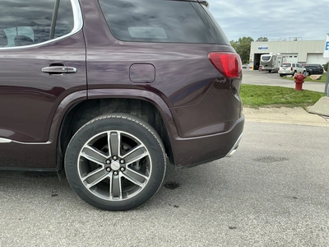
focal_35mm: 28
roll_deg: +0.0
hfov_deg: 63.4
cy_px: 124
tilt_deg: -10.0
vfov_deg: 49.7
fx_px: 266
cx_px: 164
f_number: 1.8
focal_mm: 3
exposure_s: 1/657
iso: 25
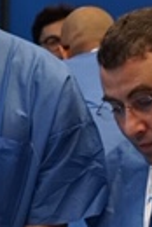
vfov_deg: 13.4
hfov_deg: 9.0
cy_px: 168
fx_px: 966
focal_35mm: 153
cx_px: 63
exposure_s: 1/160
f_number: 4
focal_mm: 31
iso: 800
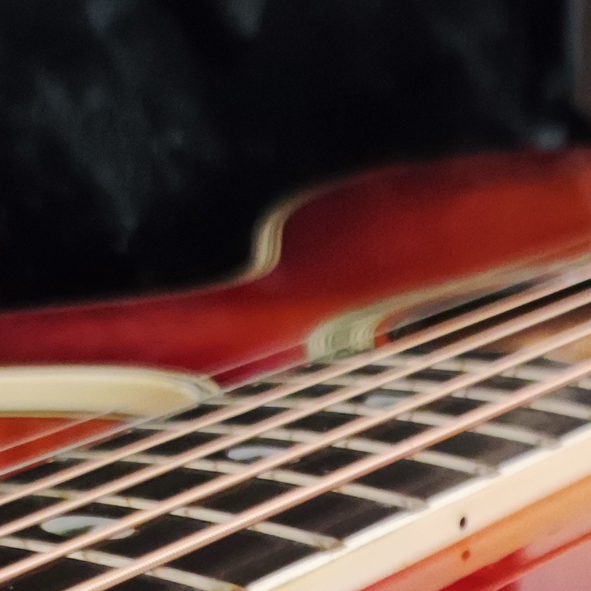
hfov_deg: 25.2
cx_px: 587
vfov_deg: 20.8
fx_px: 1256
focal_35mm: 65
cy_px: 977
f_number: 1.79
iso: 1886
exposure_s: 1/25
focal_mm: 4.74
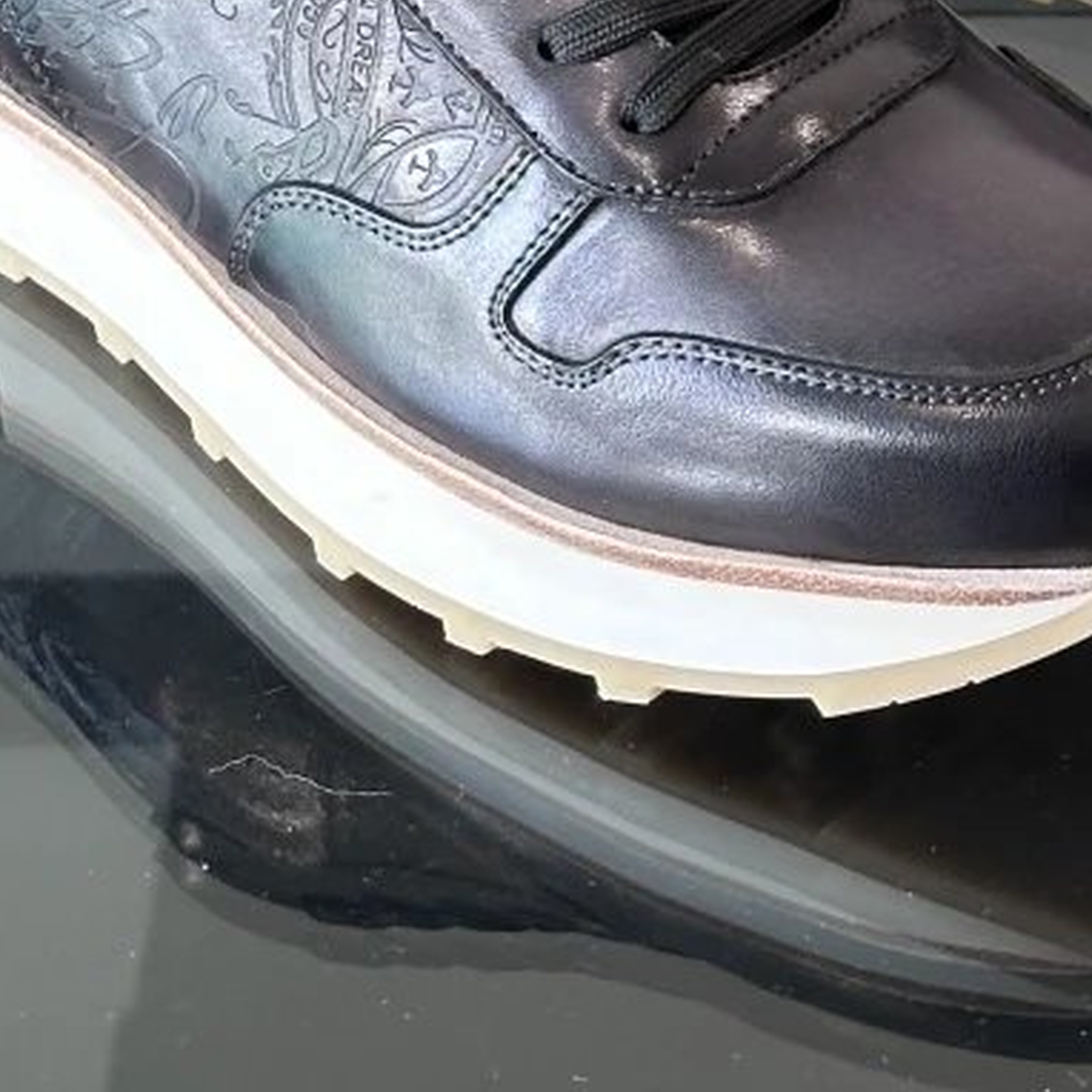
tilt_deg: -27.0
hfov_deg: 10.9
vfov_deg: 10.2
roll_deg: -0.5
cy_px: -940
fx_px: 5710
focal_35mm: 160
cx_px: 946
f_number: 1.78
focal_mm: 6.86
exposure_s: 1/60
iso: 100
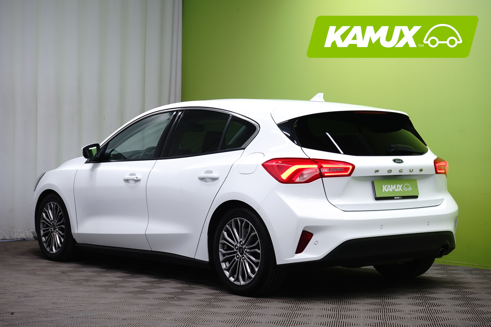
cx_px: 246
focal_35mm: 70
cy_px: 164
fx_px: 955
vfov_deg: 19.5
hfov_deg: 28.8
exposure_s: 1/6
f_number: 10
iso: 500
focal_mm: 70
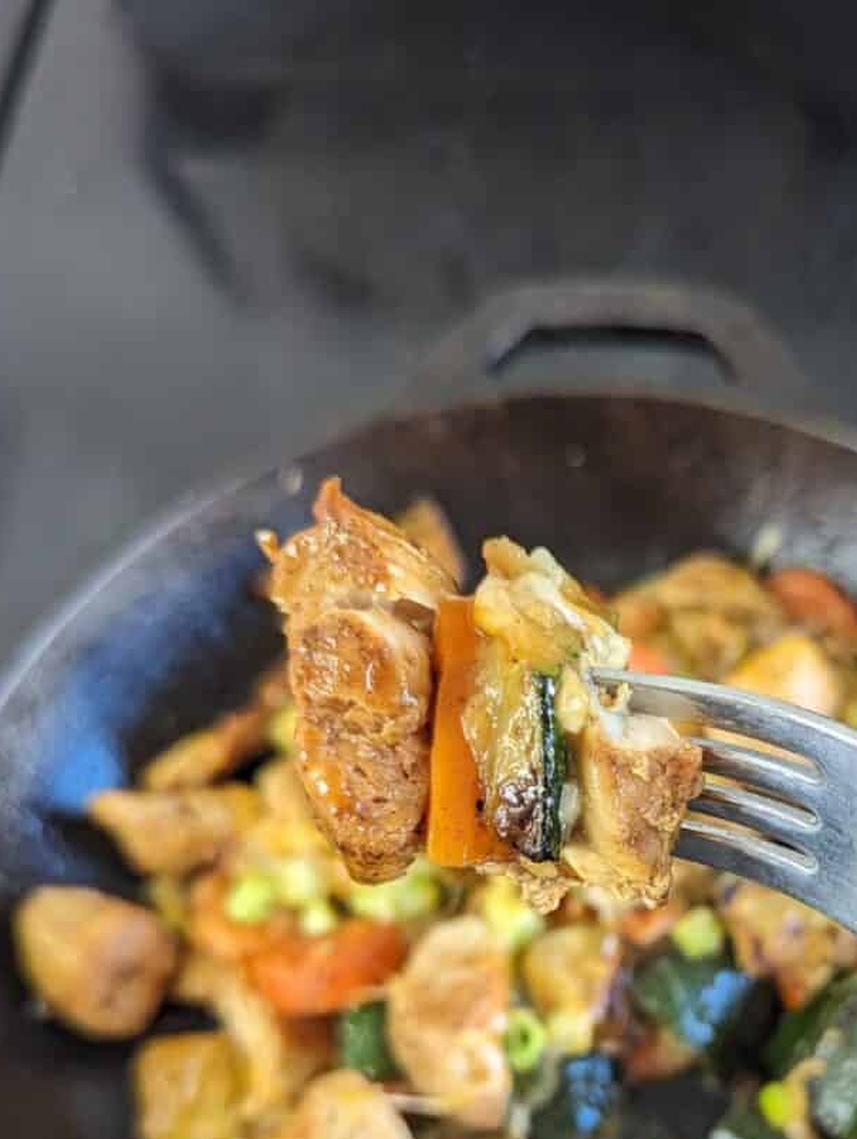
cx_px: 671
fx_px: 1515
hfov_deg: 30.9
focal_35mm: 46
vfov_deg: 40.0
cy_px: 865
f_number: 1.85
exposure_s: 1/60
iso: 156
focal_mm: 6.81
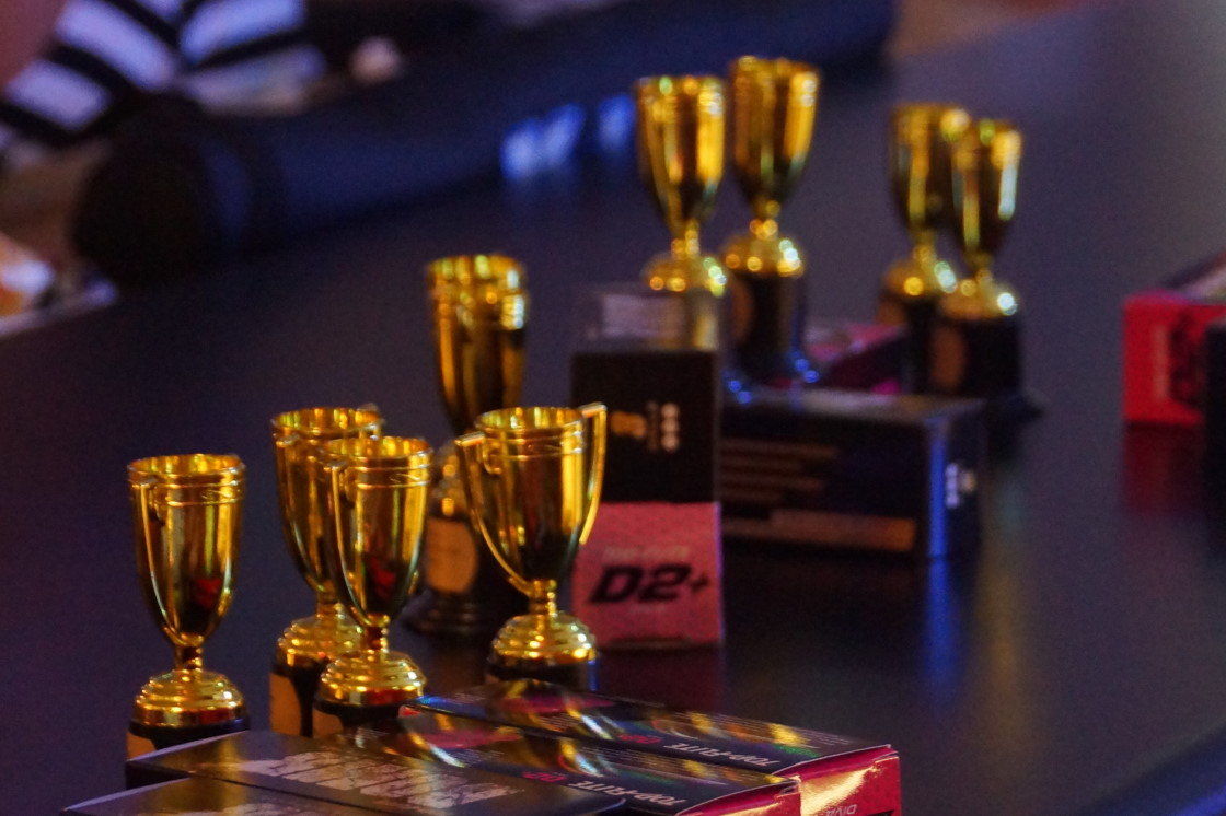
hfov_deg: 22.6
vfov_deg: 15.2
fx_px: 3064
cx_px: 613
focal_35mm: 90
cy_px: 408
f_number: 5
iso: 1600
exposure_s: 1/30
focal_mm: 60
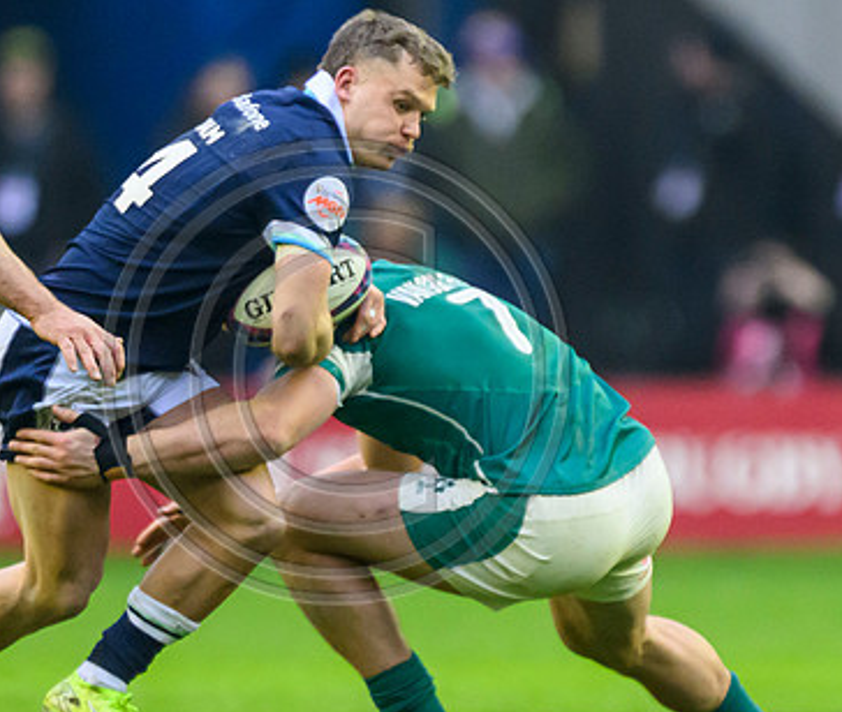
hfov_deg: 1.2
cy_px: 501
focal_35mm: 1597
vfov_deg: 1.0
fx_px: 40709
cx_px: 470
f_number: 4
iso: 5000
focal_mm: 560
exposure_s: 1/1250
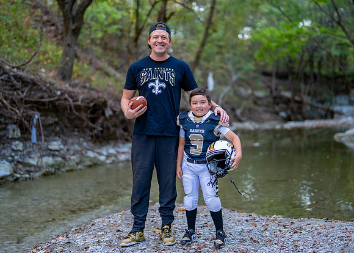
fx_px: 609
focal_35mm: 61
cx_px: 182
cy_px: 118
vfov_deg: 23.4
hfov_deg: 32.4
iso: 500
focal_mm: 50
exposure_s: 1/500
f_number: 1.2
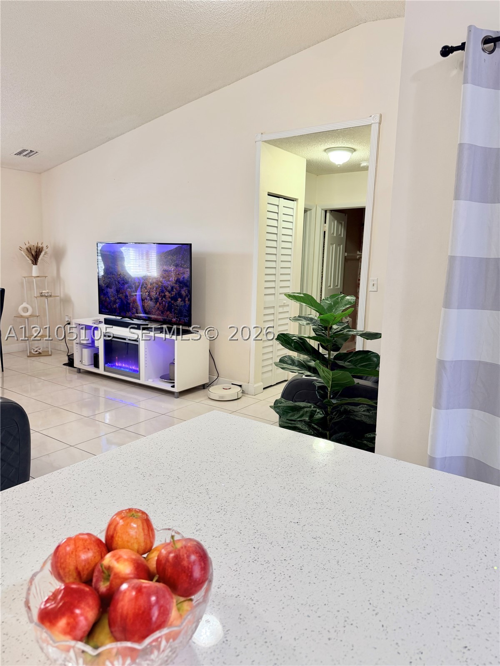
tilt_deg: -9.1
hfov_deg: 56.8
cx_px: 250
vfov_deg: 71.6
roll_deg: -1.7
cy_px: 333
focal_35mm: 24
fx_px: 462
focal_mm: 6.76
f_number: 1.78
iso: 125
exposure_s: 1/60
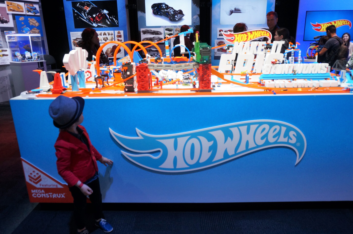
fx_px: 235
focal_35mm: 24
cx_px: 176
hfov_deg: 73.8
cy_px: 117
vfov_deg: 53.1
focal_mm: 16
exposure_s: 1/160
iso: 800
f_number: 4
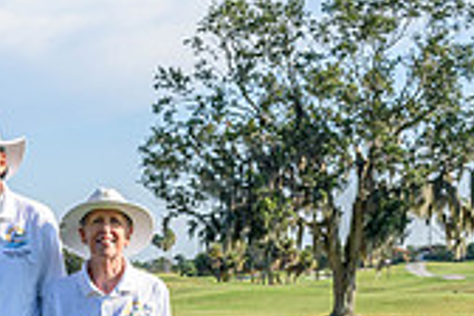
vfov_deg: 12.3
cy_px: 363
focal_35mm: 109
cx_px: -161
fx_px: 1435
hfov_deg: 17.5
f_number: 9
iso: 200
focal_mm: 21
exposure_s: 1/320
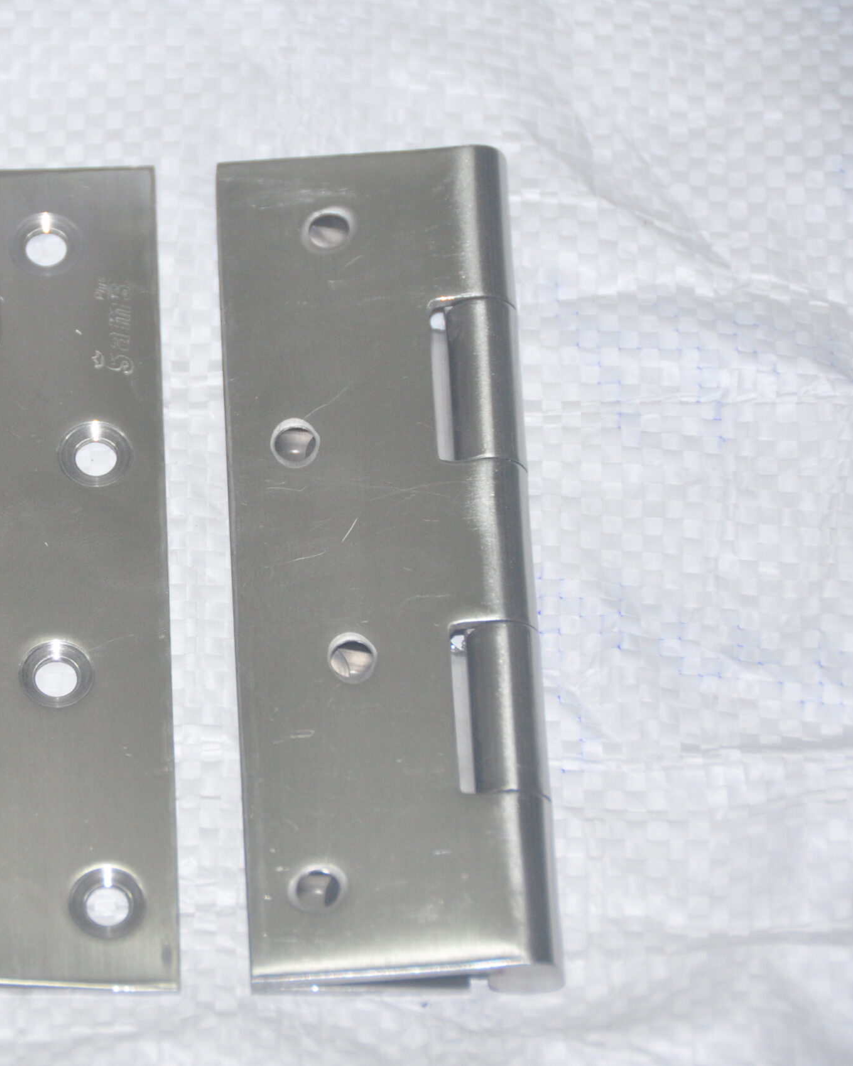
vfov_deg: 8.7
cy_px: 533
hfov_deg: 6.9
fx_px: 7027
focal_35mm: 223
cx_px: 109
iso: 1250
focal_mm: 105
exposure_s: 1/60
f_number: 5.3
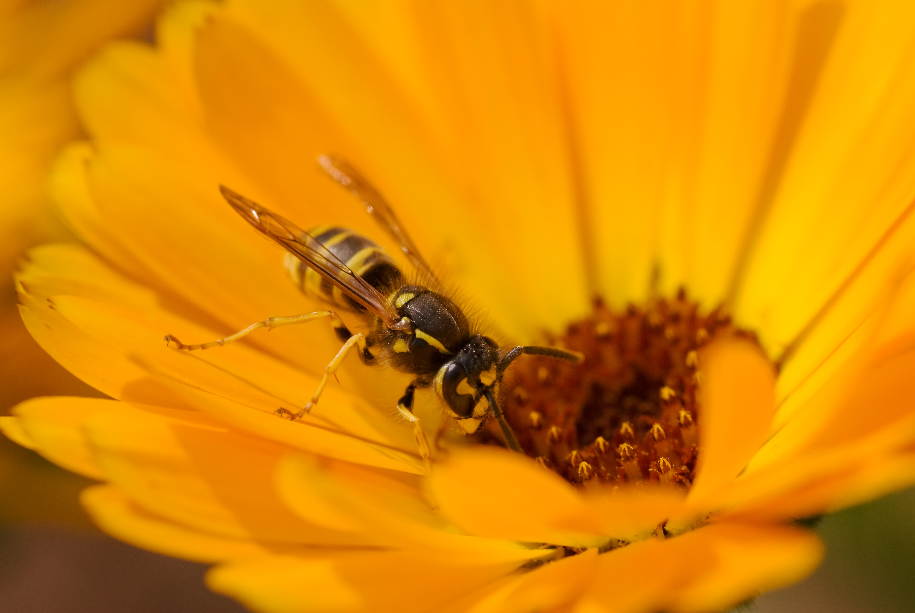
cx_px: 458
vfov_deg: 8.7
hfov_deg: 13.0
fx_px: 4008
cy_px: 306
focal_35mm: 158
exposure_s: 1/350
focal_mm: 105
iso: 200
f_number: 11
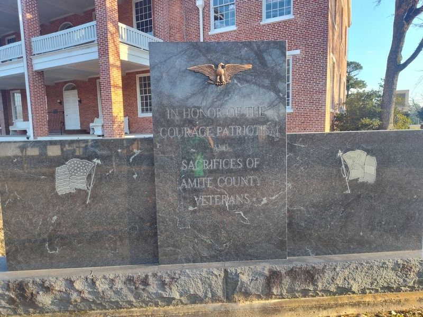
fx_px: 281
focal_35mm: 23
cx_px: 212
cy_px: 158
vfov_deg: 58.9
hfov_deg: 73.9
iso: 108
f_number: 1.8
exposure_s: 1/200
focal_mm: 5.56
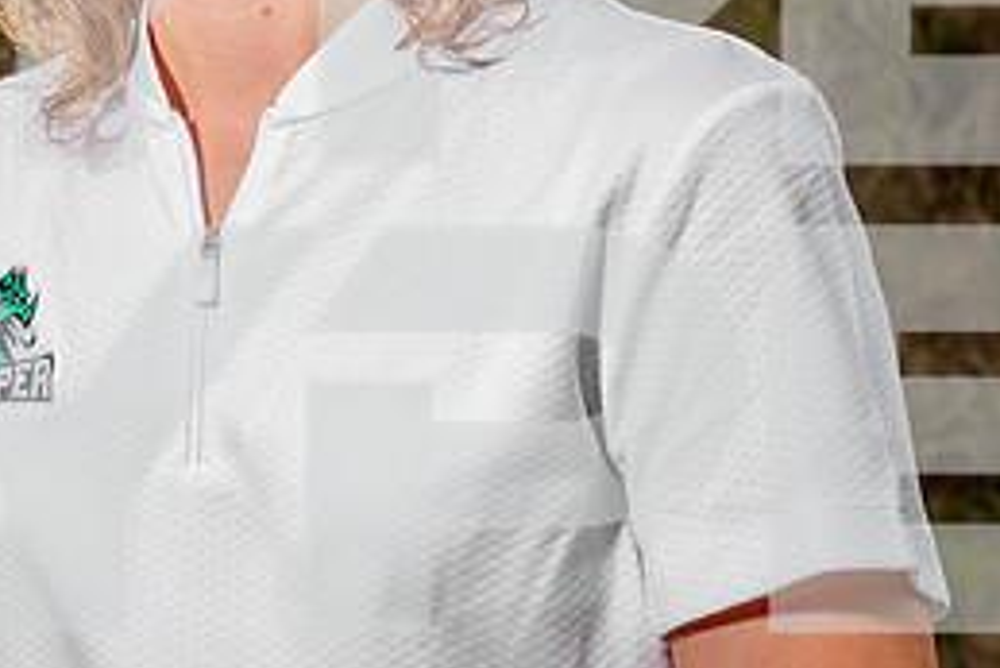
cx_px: 243
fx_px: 3168
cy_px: -37
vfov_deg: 11.9
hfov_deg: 17.8
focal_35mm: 114
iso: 100
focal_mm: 51
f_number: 9
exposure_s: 1/125
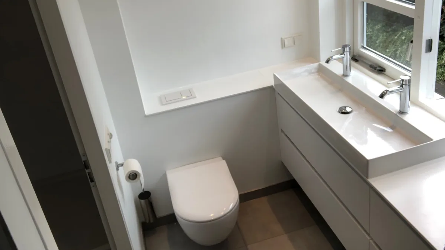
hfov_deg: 56.6
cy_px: 95
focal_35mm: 35
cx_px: 223
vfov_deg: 33.6
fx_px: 413
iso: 20
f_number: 2.2
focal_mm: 2.87
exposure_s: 1/100
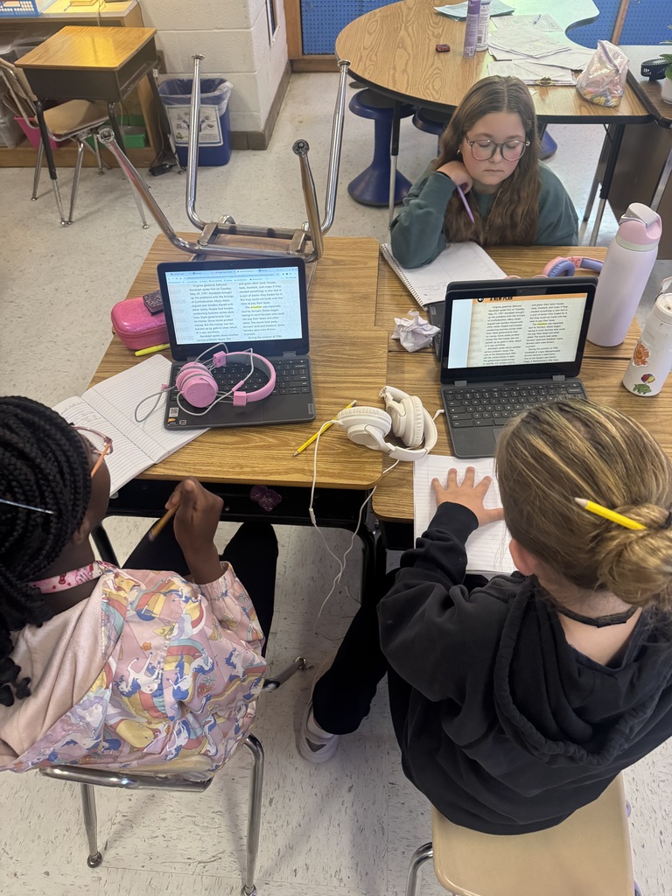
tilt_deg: -47.9
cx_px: 336
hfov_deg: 56.8
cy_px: 448
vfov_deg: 71.6
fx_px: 621
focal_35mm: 24
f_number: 1.78
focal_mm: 6.76
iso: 500
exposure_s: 1/60
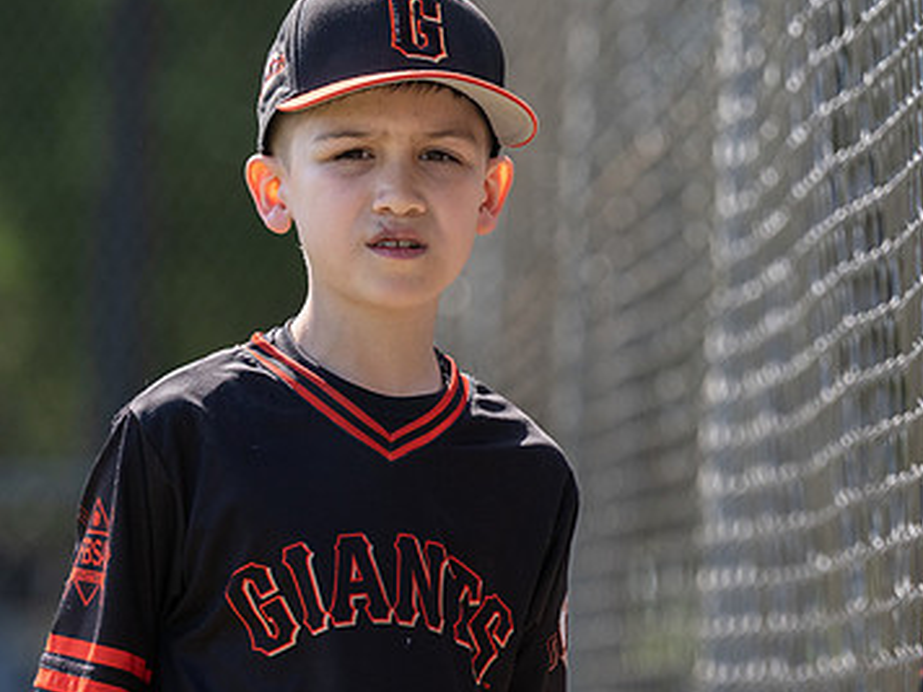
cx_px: 273
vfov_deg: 3.8
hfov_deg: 5.1
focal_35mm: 390
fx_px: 10399
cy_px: 485
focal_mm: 228
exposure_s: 1/3200
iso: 640
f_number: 4.5
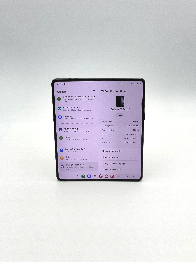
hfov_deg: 30.3
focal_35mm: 48
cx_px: 98
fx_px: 362
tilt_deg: -24.0
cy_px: 131
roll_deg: +0.3
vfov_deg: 39.7
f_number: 1.78
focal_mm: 6.76
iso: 64
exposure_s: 1/390
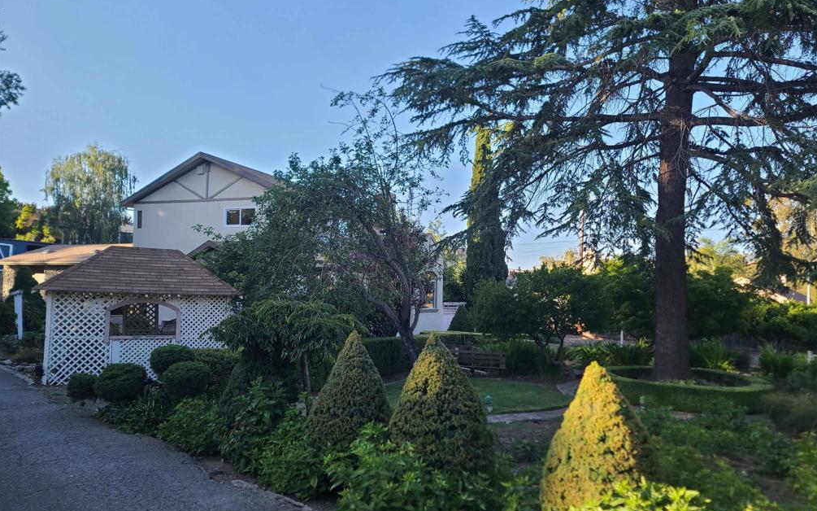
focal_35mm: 27
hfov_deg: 68.4
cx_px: 415
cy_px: 288
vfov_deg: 45.9
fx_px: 601
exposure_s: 1/152
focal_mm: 7
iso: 16
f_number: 1.8
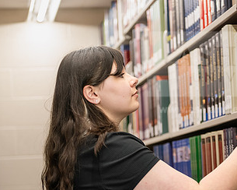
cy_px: 126
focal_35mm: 100
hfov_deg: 19.2
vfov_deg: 15.4
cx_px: 124
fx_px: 701
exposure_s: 1/200
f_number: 2.8
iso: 1250
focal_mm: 56
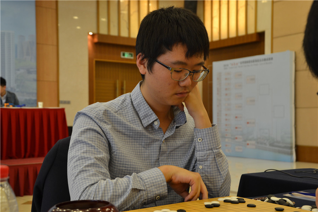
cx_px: 159
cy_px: 106
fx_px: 464
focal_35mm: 52
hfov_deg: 37.9
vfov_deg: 25.8
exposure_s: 1/30
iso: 400
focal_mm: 35
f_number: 4.5
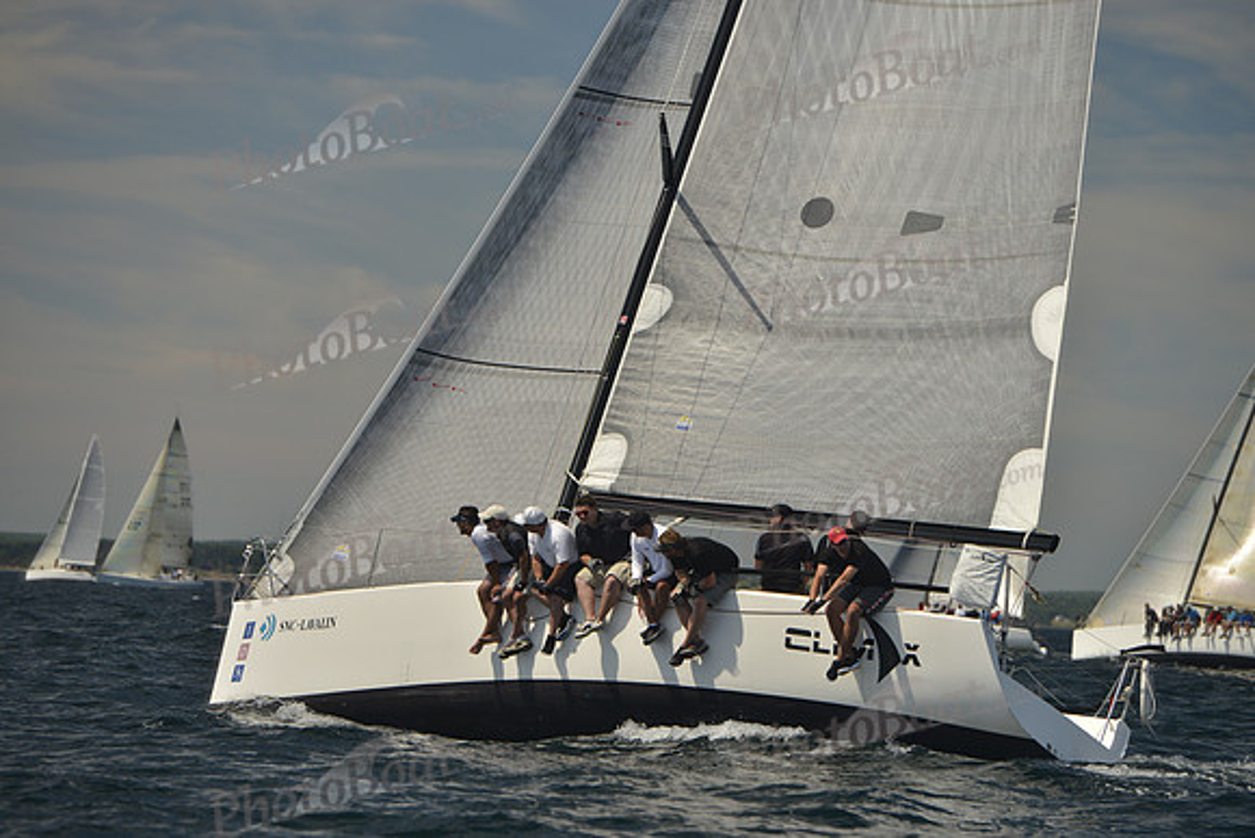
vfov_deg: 7.6
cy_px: 419
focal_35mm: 180
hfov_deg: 11.4
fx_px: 6276
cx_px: 628
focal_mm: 180
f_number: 5
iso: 200
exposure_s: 1/1000
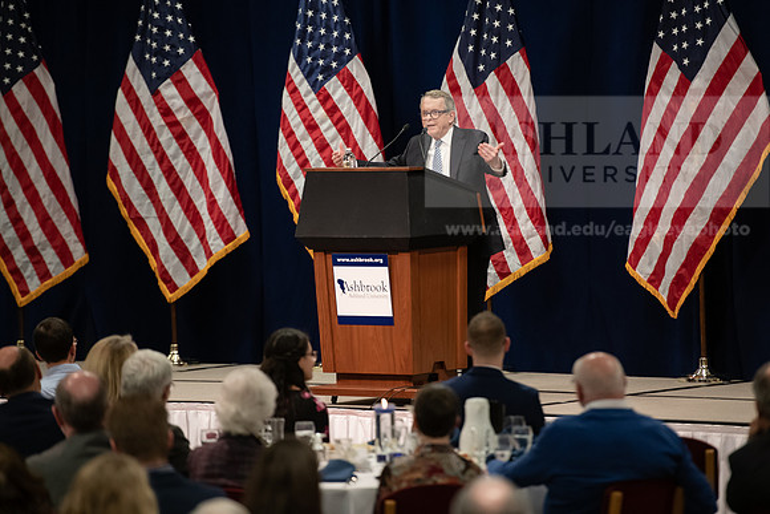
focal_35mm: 200
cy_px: 257
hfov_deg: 10.3
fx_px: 4279
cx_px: 385
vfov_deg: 6.9
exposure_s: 1/200
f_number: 3.2
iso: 2000
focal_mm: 200
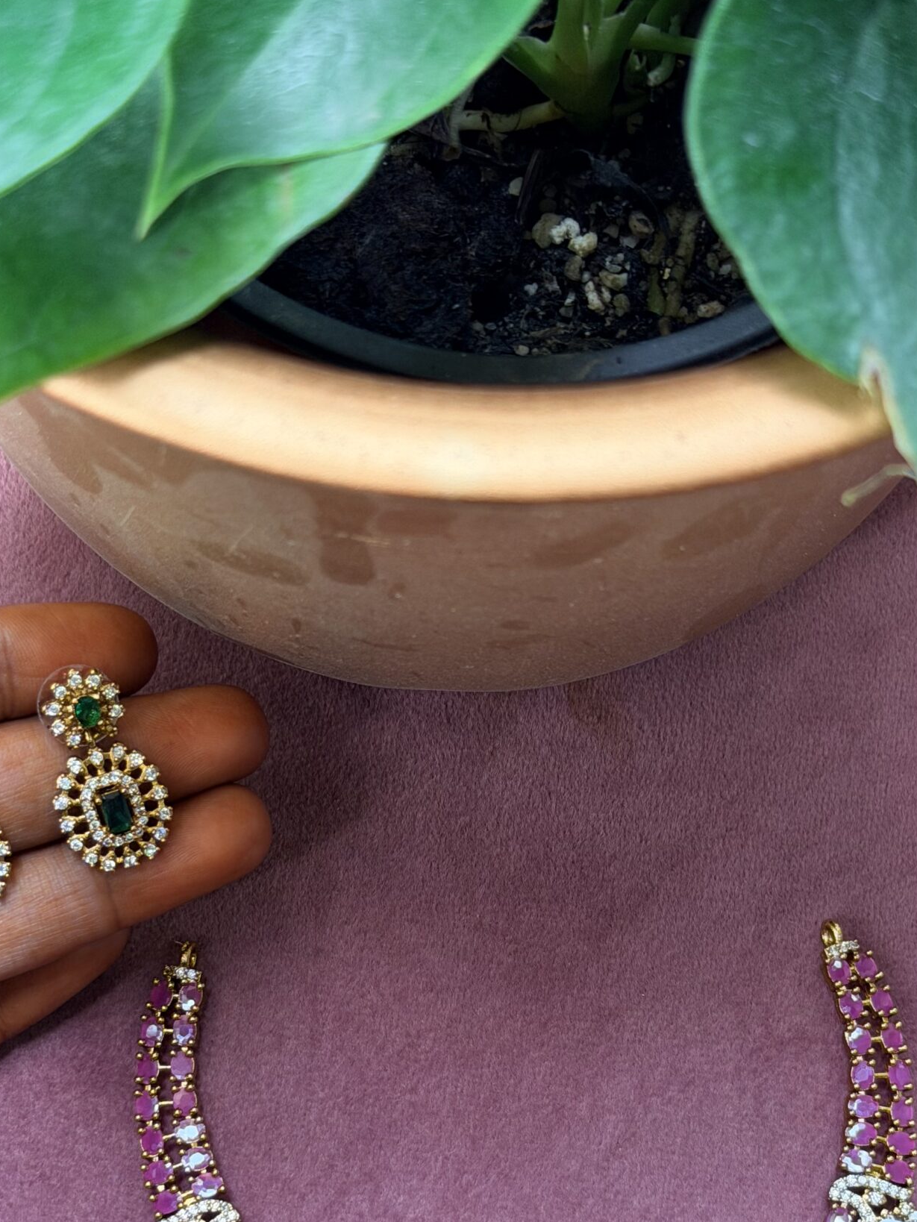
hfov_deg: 19.6
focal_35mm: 75
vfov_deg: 25.6
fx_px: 2648
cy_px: 928
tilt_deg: -77.2
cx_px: 472
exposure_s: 1/82
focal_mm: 6.76
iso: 100
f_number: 1.78
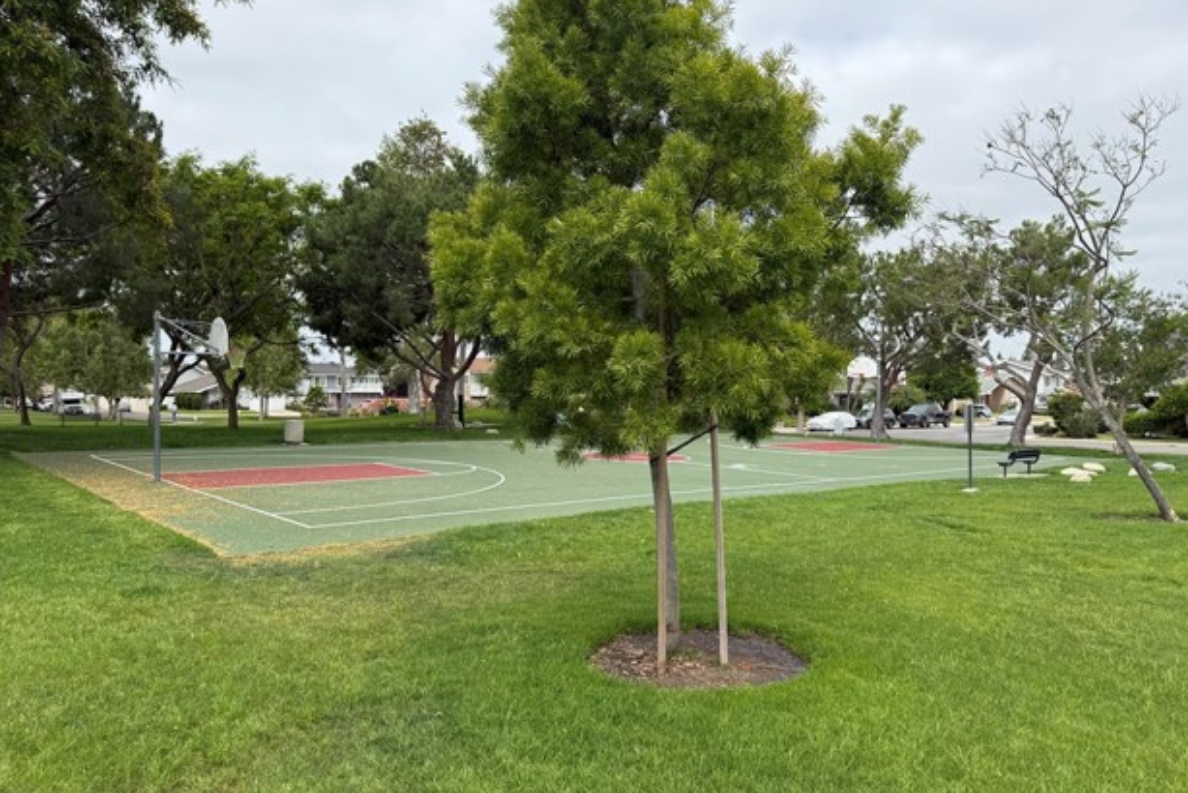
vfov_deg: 49.6
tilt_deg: +0.0
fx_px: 858
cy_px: 387
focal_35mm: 26
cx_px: 598
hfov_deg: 69.4
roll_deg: -0.4
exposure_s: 1/3145
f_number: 1.78
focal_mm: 6.76
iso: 80
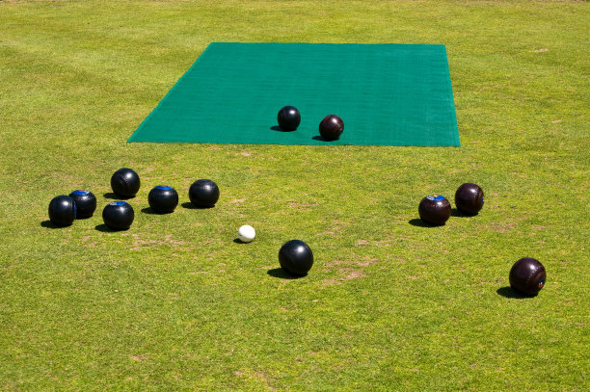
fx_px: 1351
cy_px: 196
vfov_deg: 16.5
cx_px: 295
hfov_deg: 24.6
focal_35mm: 82
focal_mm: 55
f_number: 11
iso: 100
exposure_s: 1/125
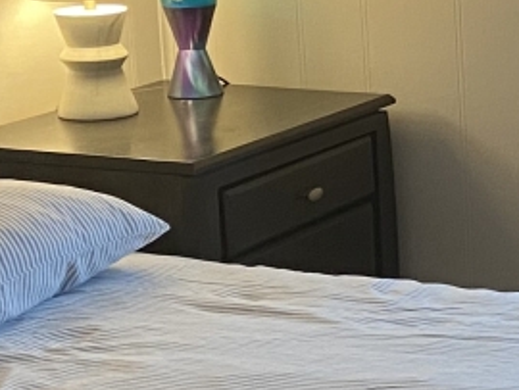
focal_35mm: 154
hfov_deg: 12.1
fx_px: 2311
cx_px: 844
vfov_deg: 9.7
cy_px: 196
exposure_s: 1/60
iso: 200
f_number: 1.8
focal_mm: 4.25
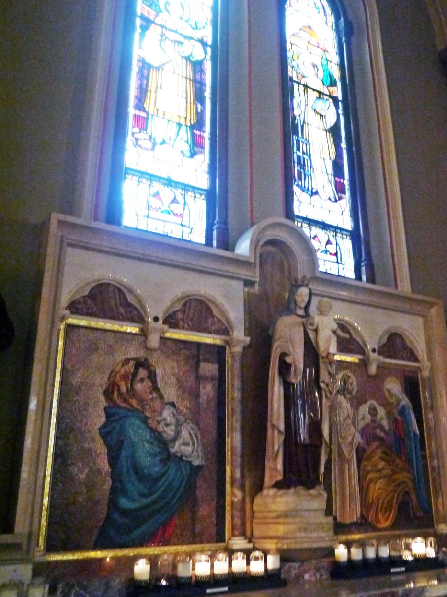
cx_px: 286
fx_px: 620
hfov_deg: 39.3
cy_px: 238
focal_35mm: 36
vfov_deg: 51.0
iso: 1600
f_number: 3.5
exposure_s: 1/15
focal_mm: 14
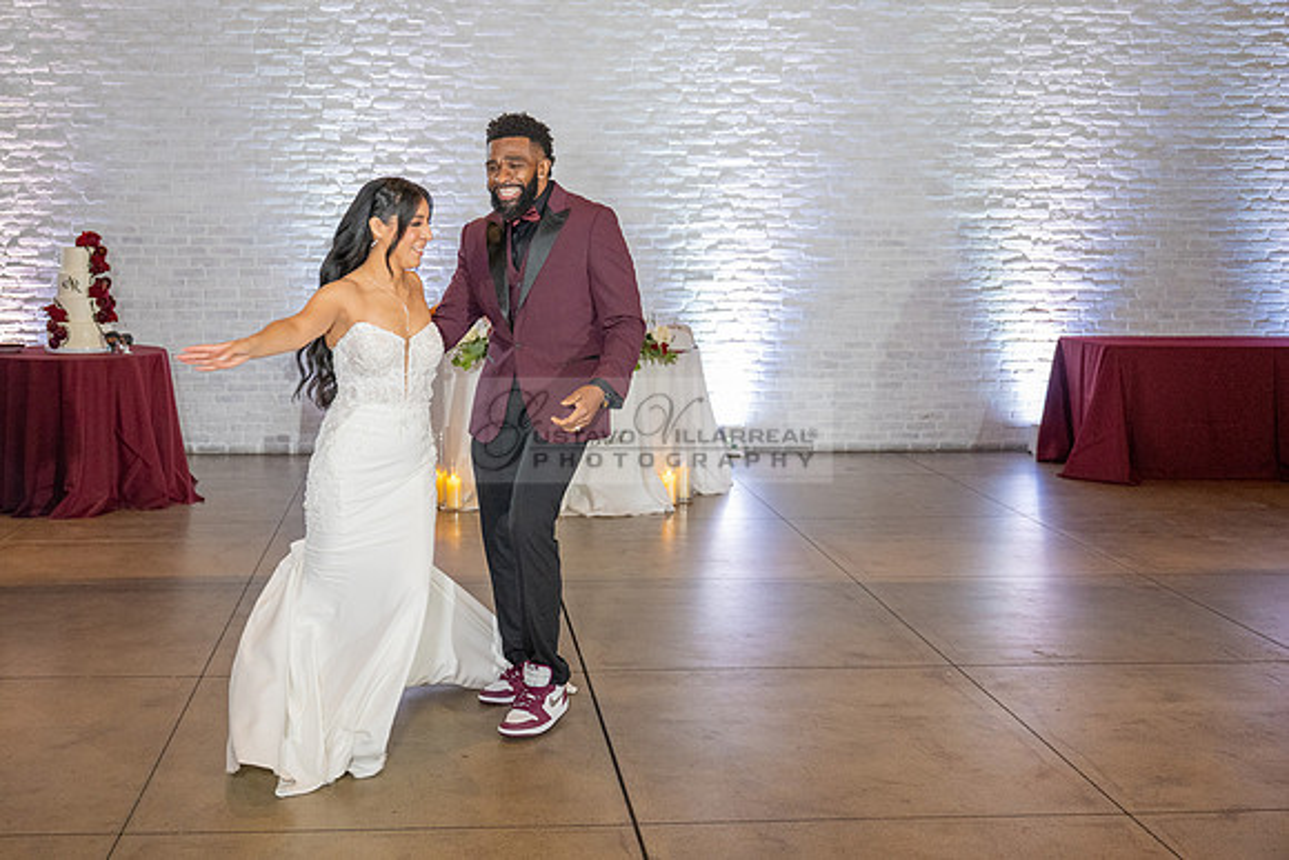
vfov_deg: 32.4
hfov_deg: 46.9
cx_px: 535
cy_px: 391
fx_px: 1479
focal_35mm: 41
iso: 2000
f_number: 2.8
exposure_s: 1/200
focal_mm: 34
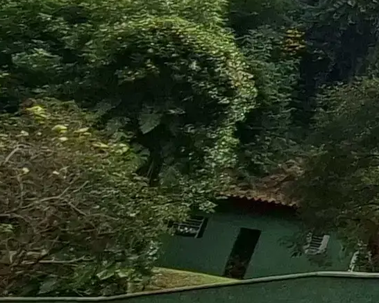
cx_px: 902
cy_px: -44
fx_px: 1043
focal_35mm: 93
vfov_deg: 16.0
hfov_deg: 14.2
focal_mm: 1.74
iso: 40
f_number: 2.2
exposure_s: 1/1724
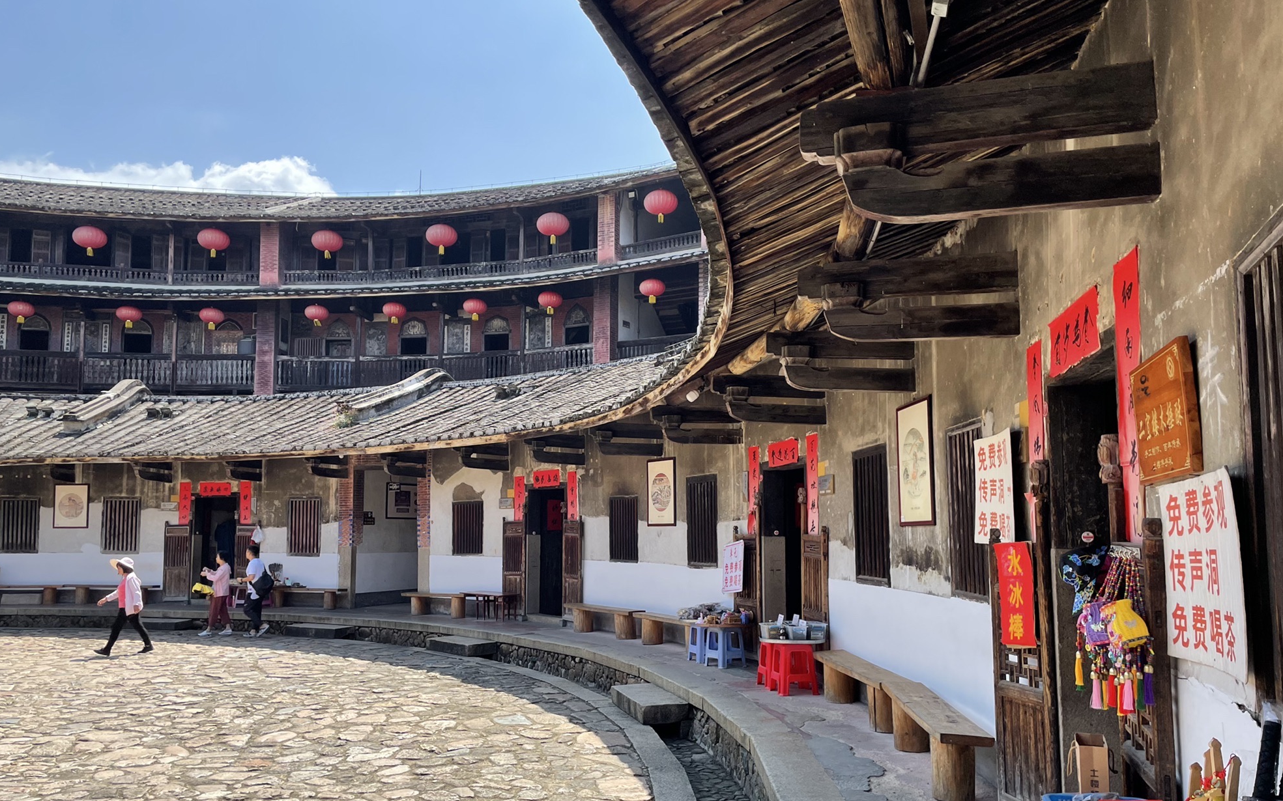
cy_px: 466
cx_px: 639
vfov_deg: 44.4
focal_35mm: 28
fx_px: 979
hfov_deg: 66.5
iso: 32
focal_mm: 4.2
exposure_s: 1/1401
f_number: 1.6
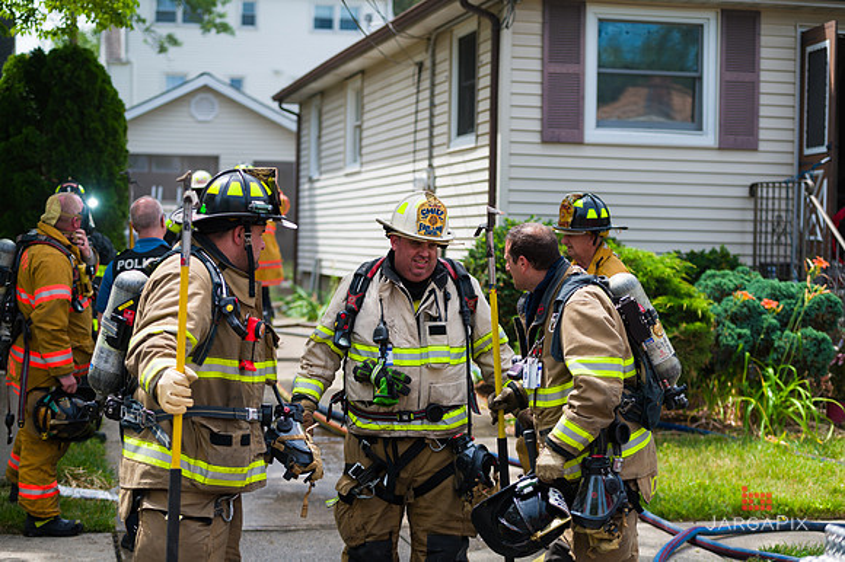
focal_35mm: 70
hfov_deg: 28.9
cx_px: 422
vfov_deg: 19.4
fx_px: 1642
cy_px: 281
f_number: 3.2
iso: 200
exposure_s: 1/1600
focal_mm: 70
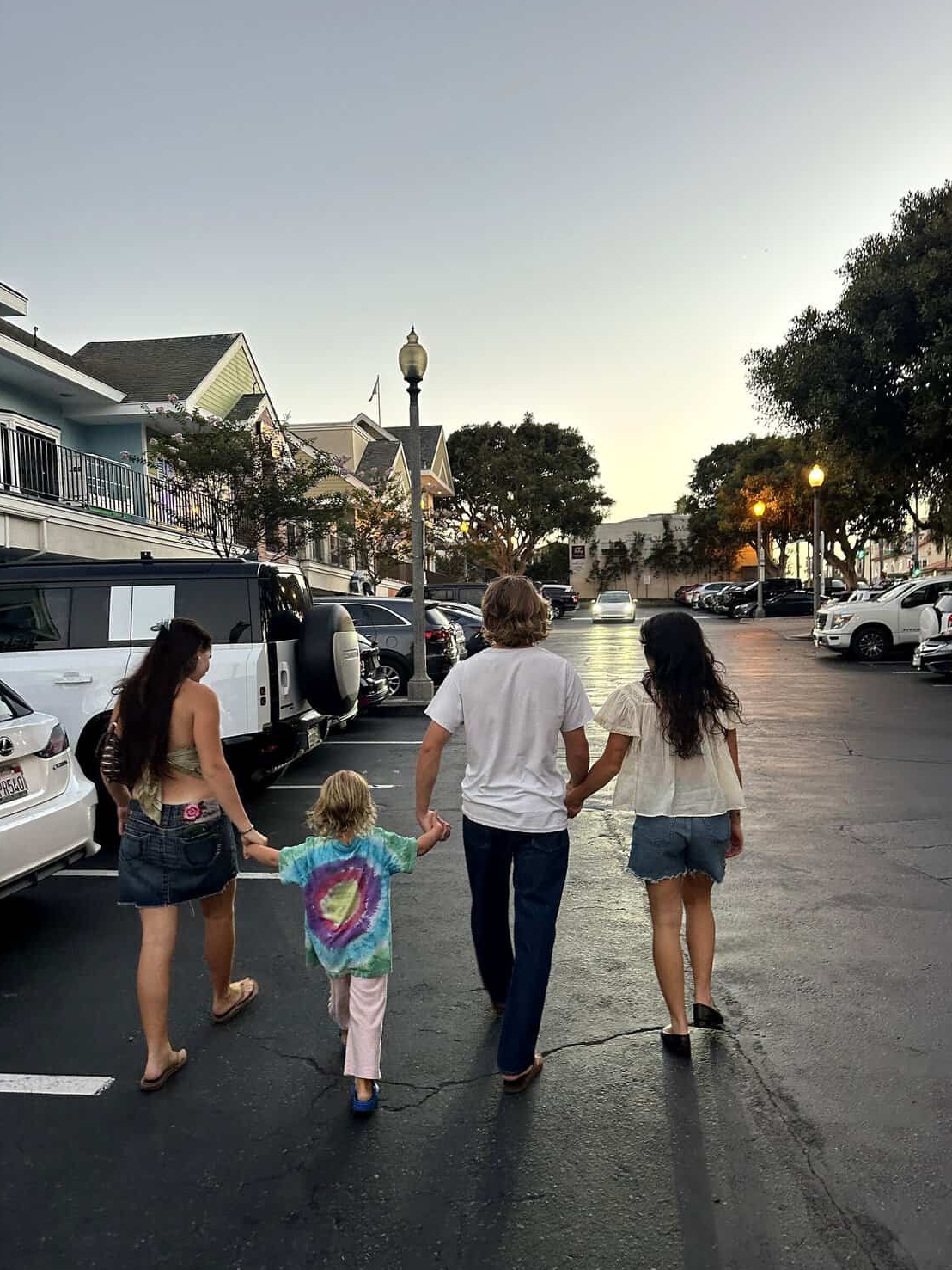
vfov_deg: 67.2
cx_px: 512
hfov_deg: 53.0
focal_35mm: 26
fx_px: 953
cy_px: 680
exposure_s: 1/120
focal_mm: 6.86
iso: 200
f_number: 1.78
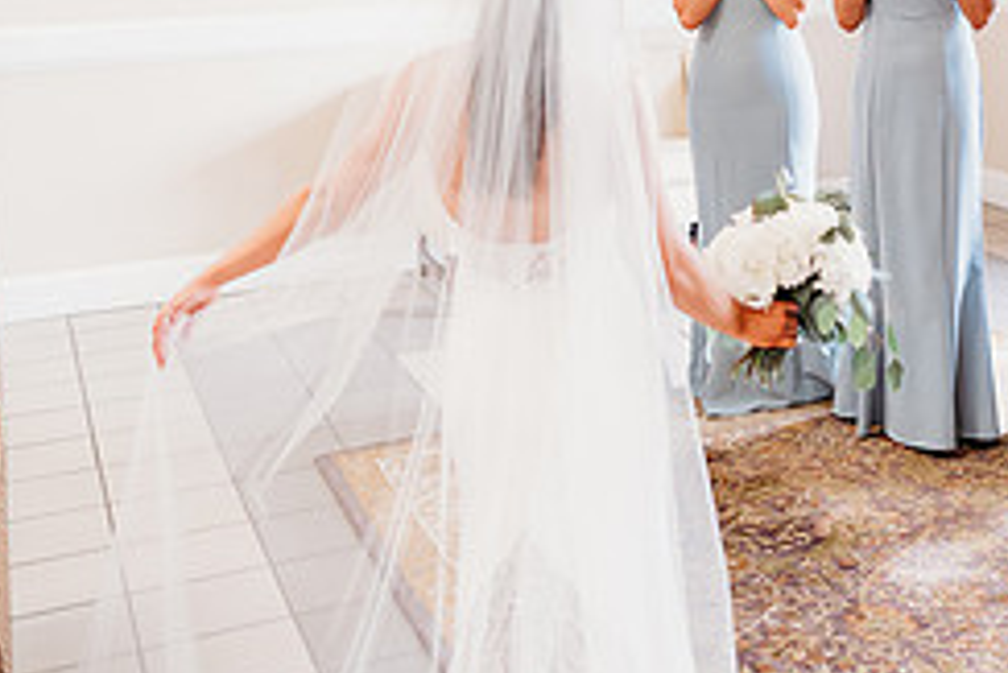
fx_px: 1597
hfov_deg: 33.4
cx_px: 880
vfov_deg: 22.7
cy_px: -31
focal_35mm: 57
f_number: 2.5
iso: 640
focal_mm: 24
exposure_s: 1/160
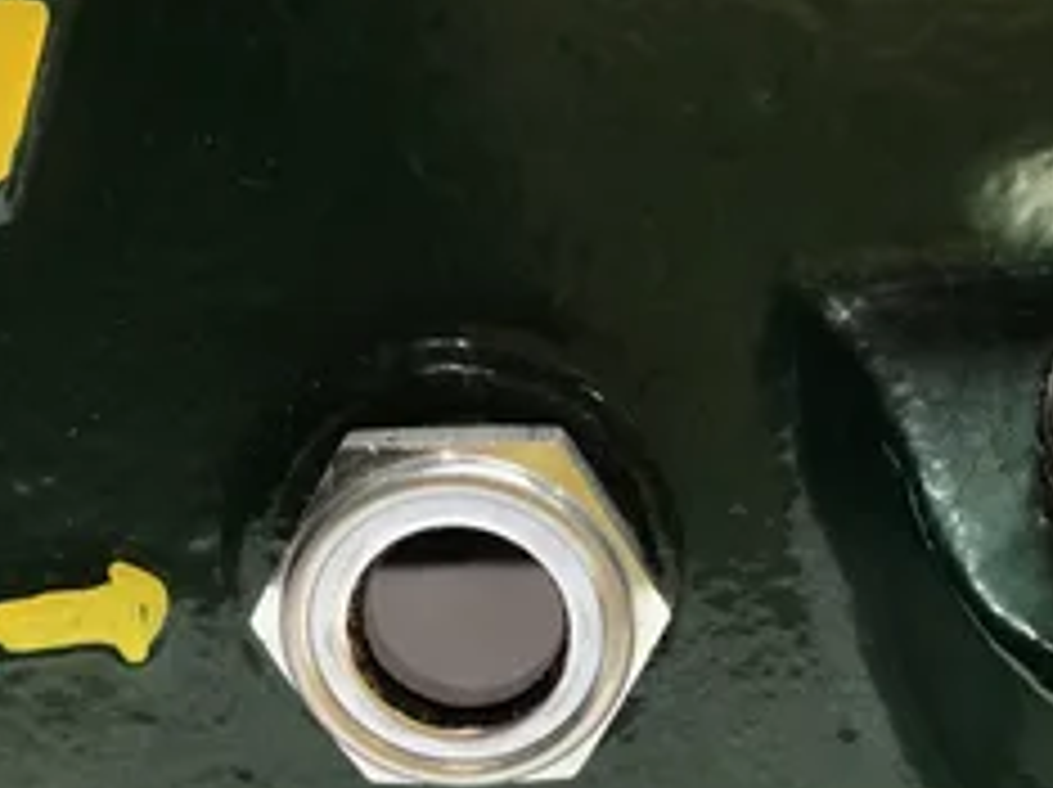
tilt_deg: -16.5
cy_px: 522
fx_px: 1611
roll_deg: +0.6
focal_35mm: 53
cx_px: 693
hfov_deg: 35.9
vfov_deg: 27.3
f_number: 2.4
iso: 25
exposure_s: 1/30
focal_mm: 3.3
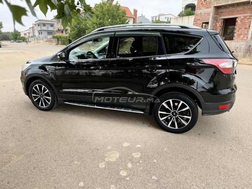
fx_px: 175
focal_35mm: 24
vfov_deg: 56.8
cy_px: 94
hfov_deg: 71.6
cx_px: 126
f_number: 1.78
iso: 80
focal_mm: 6.76
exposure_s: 1/900
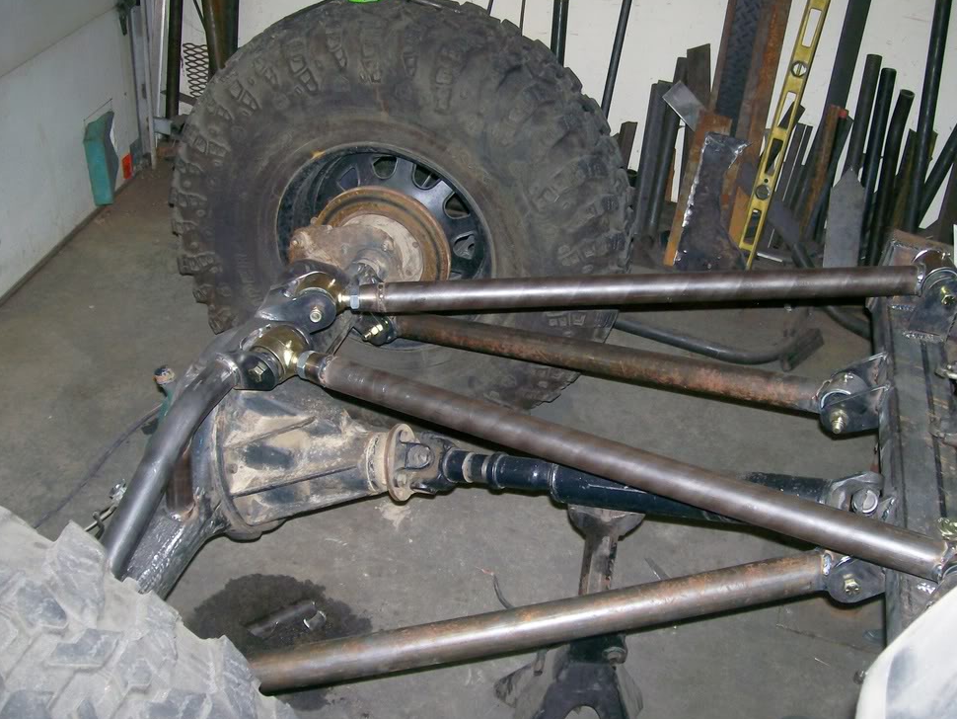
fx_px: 1051
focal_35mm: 38
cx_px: 499
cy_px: 368
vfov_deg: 37.7
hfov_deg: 49.0
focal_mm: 6
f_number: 2.7
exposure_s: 1/64
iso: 80
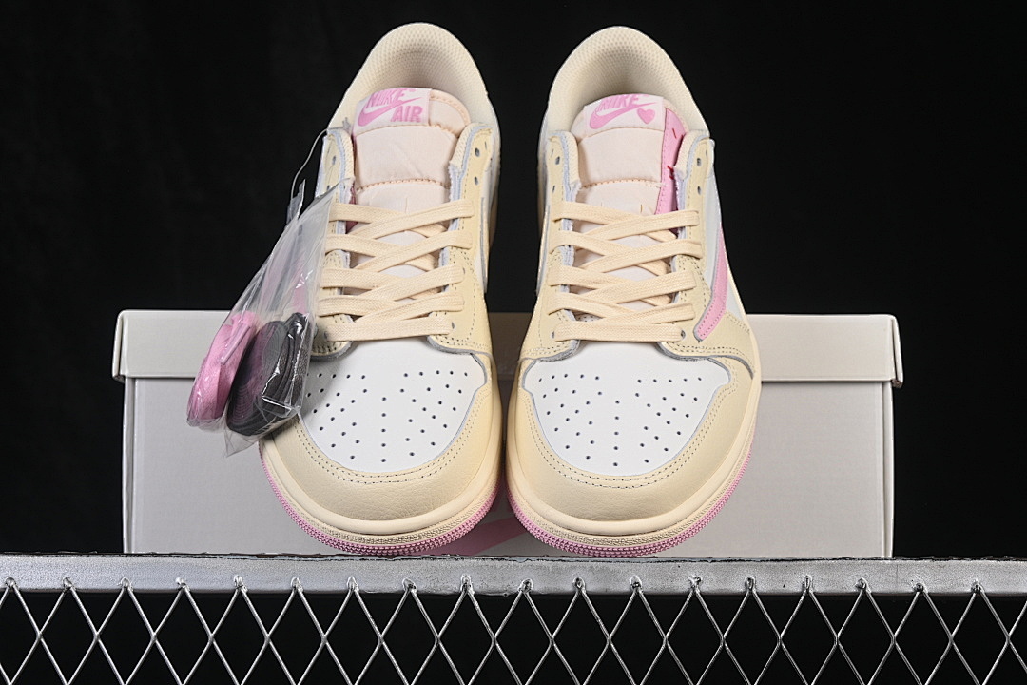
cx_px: 514
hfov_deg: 27.0
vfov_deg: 18.2
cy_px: 342
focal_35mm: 75
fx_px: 2139
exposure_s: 1/80
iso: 160
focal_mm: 50
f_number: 8
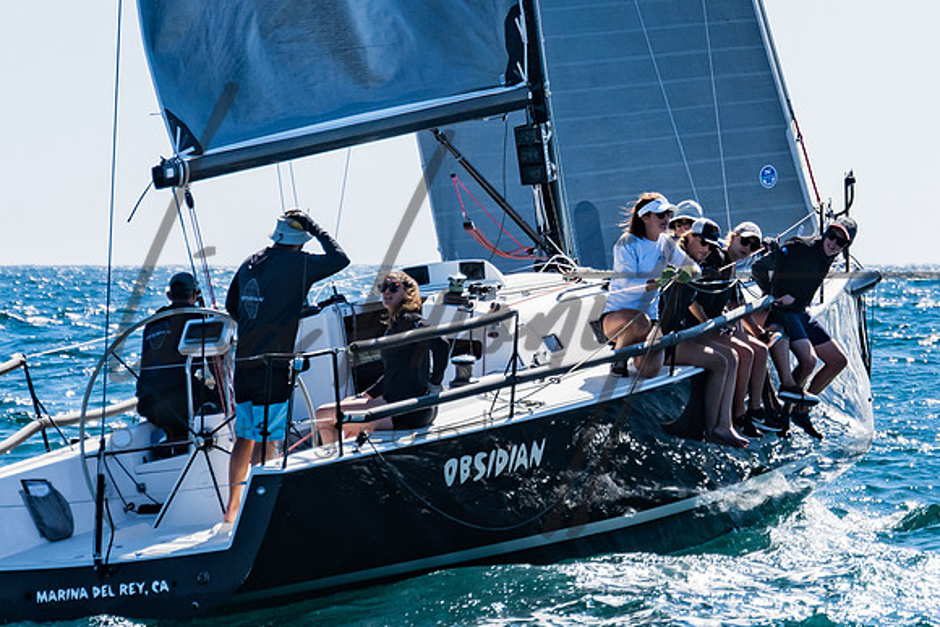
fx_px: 8857
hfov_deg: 6.1
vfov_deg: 4.1
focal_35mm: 339
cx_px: 823
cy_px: 67
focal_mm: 125
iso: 160
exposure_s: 1/1250
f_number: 6.3
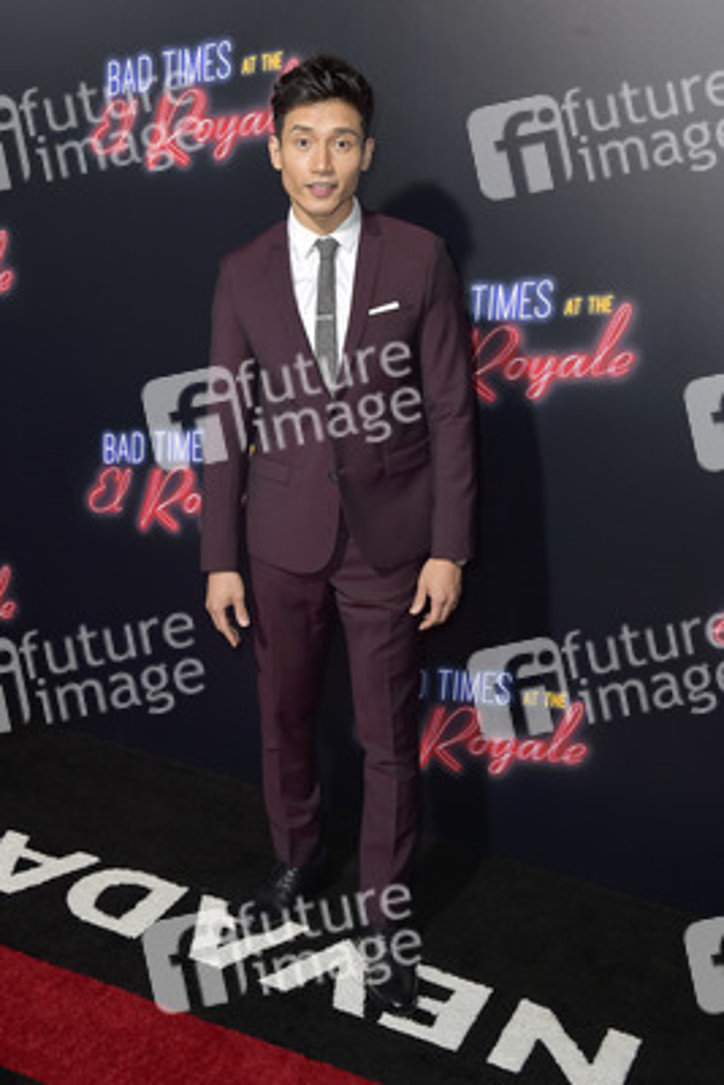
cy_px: 542
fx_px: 1145
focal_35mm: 38
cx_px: 362
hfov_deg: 35.1
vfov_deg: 50.7
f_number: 6.3
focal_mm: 38
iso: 250
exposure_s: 1/250
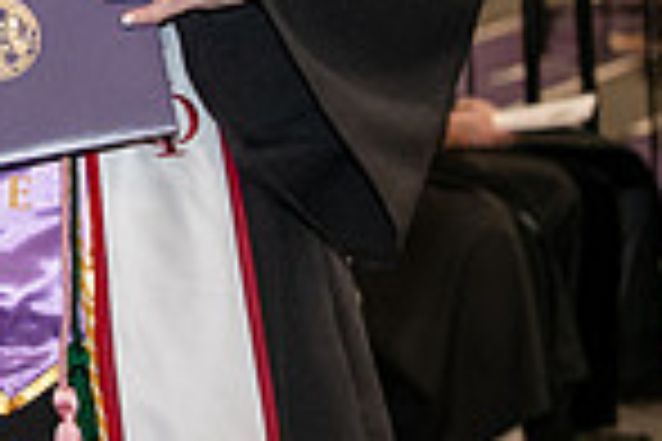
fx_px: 5093
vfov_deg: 4.9
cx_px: -455
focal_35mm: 277
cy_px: -272
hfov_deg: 7.3
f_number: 5
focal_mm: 70
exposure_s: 1/200
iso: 2500
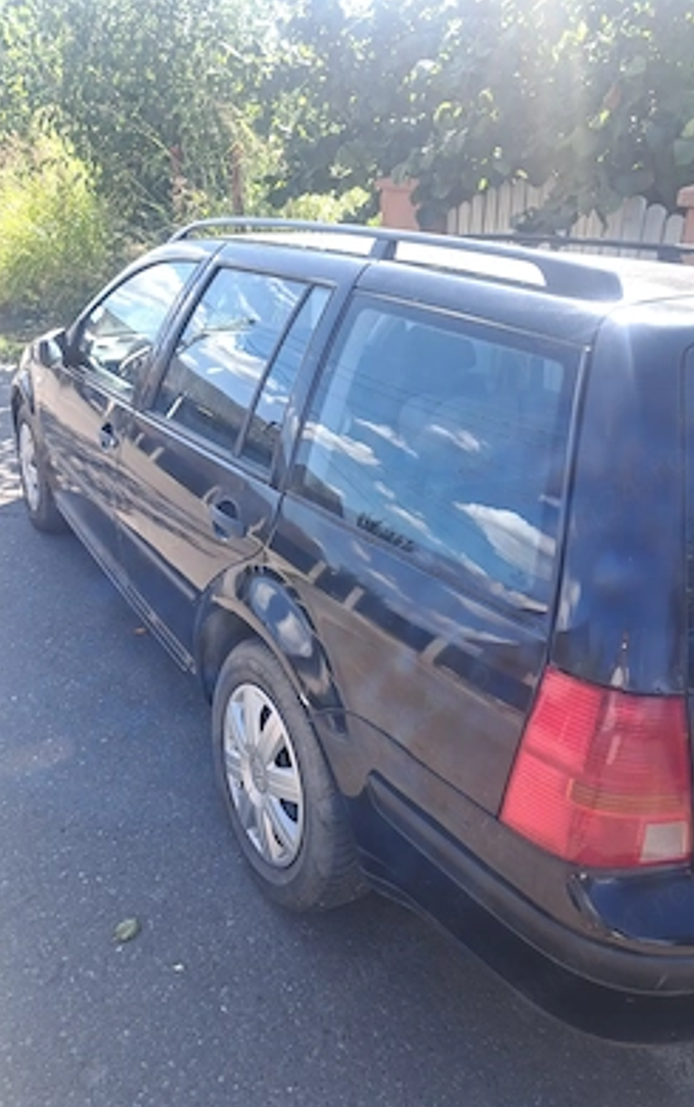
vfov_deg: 70.4
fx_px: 785
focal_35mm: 26
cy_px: 561
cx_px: 300
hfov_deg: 47.5
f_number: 1.8
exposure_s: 1/125
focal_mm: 5.23
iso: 50
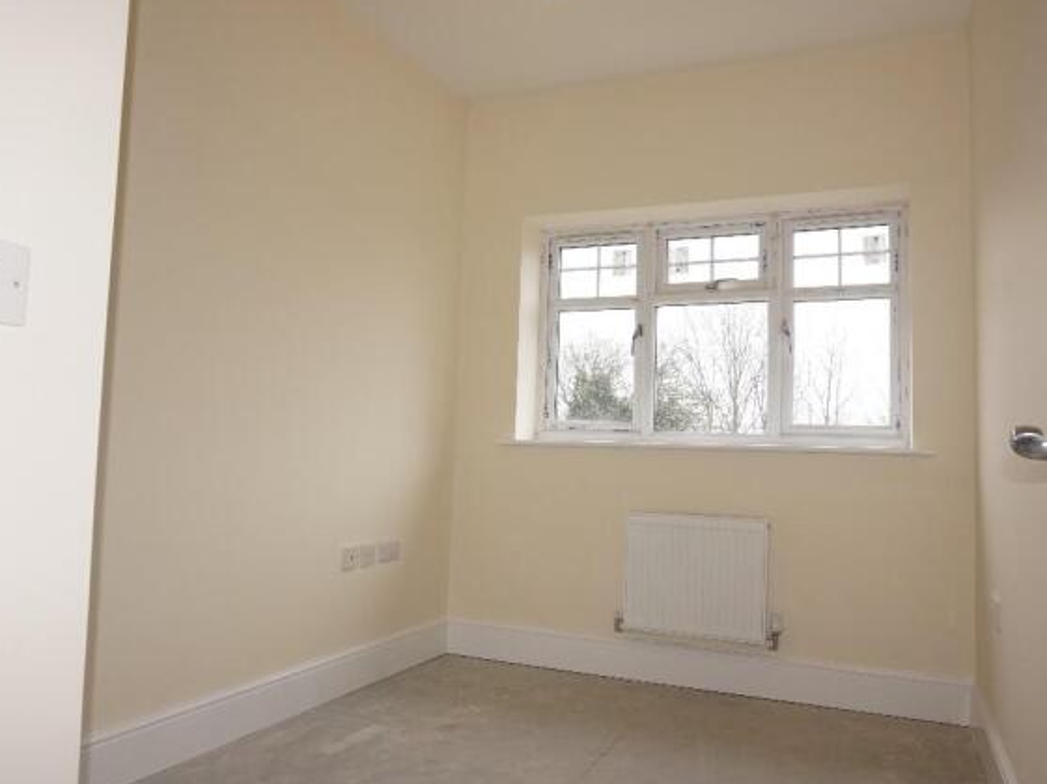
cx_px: 539
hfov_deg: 65.3
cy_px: 391
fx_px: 816
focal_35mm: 27
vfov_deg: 51.3
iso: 320
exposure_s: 1/60
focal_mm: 16
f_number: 5.6
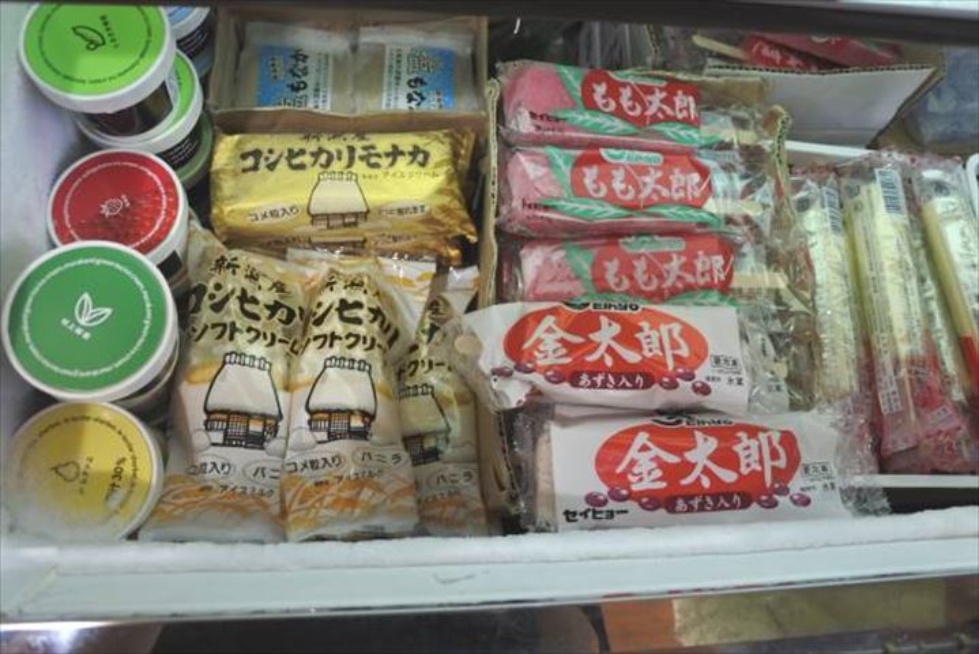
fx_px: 735
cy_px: 327
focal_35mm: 27
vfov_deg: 48.0
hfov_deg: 67.4
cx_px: 490
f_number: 3.5
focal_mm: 10
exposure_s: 1/125
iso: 720
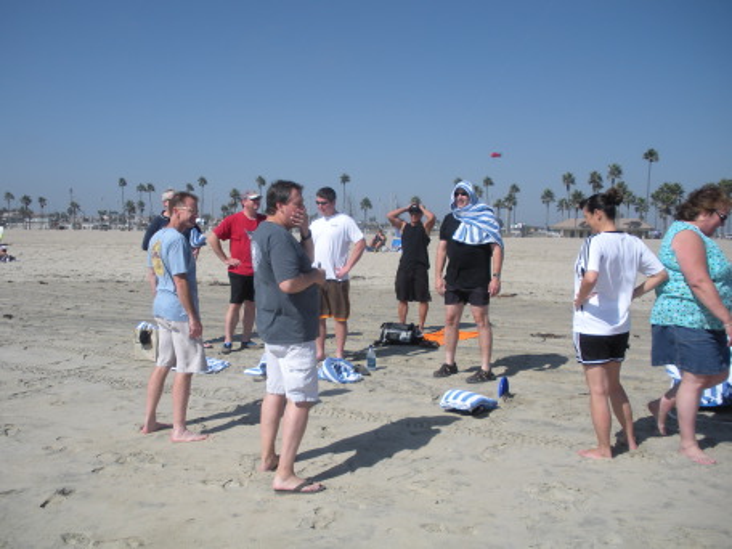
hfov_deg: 51.4
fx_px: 761
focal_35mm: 36
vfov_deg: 39.7
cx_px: 366
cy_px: 274
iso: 64
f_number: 3.5
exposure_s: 1/1174
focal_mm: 6.3
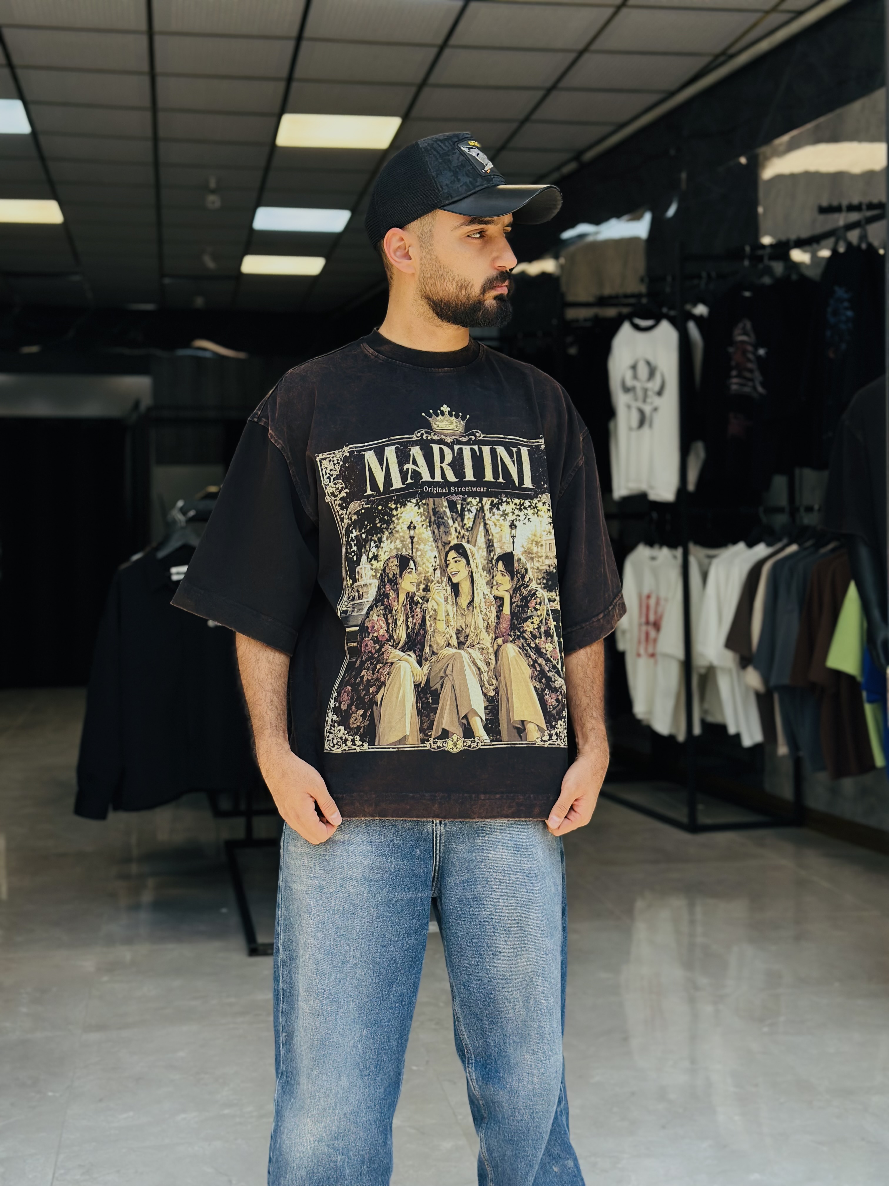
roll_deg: +0.6
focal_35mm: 48
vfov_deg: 39.7
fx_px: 1644
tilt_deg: -2.0
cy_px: 593
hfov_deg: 30.3
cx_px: 444
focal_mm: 6.86
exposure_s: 1/724
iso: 80
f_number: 1.78
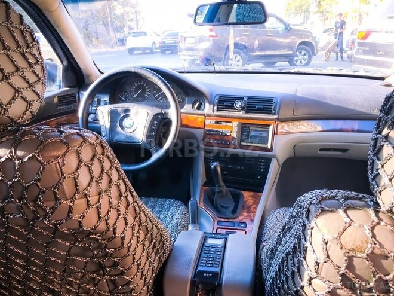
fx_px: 330
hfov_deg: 61.7
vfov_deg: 48.2
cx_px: 197
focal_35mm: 29
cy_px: 148
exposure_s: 1/50
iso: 32
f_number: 2.2
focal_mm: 4.15
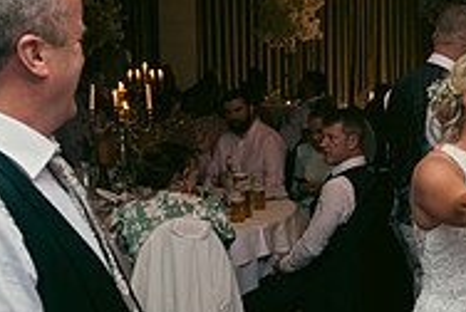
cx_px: 389
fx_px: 959
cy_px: 256
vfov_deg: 18.3
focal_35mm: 74
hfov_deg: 26.7
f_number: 3.5
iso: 800
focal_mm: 24
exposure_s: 1/160
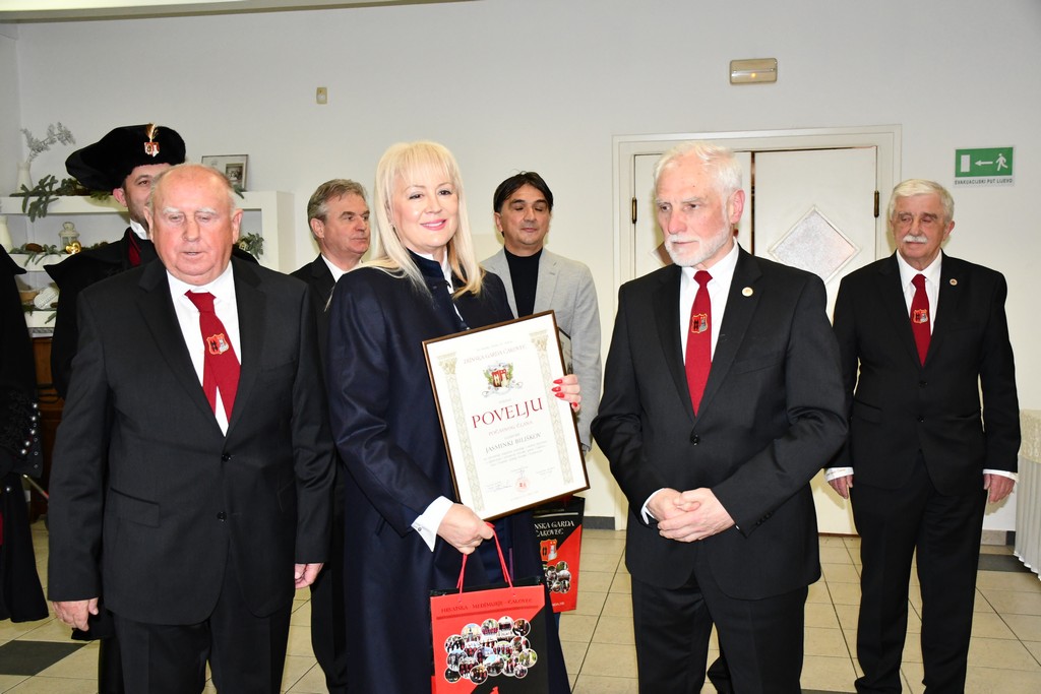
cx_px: 520
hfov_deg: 55.8
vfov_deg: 38.9
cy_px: 347
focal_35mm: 34
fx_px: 983
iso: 1600
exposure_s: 1/60
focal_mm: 23
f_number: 3.8
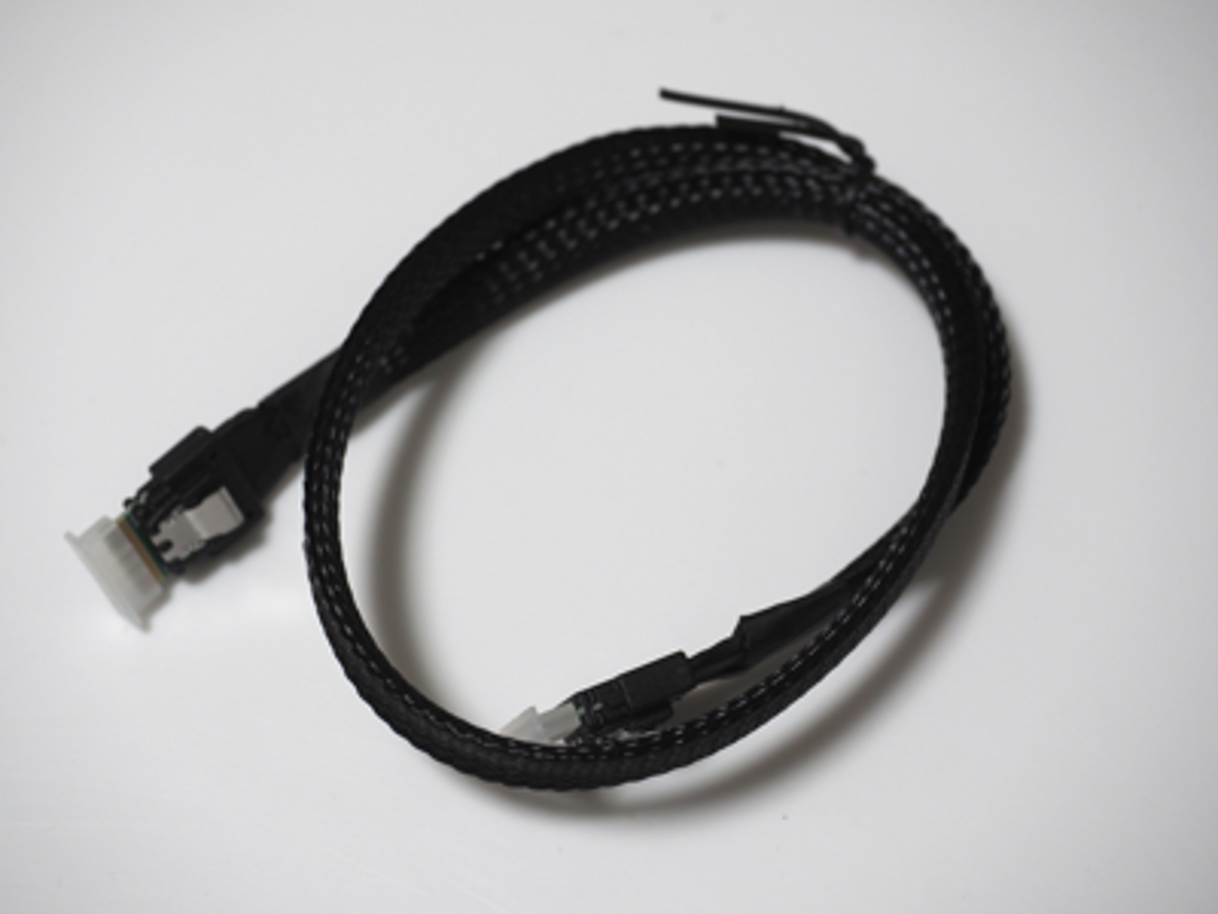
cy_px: 457
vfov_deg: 20.4
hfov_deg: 27.0
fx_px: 2533
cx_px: 609
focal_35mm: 72
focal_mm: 36
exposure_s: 1/80
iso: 500
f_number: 4
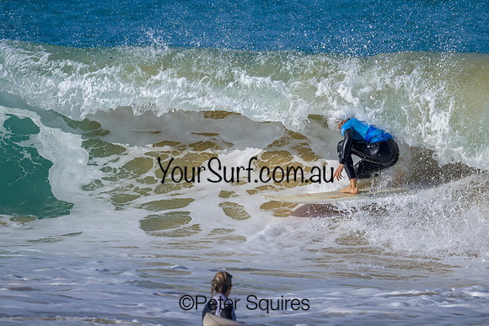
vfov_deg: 1.3
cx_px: 336
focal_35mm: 1098
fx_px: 14923
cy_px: 102
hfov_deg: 1.9
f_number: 6.3
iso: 200
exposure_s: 1/2000
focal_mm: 800
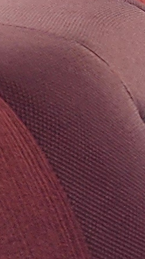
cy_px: 339
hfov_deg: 3.9
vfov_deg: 9.3
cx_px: 1023
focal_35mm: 227
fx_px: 1555
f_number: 1.8
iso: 25
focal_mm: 6.4
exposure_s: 1/180
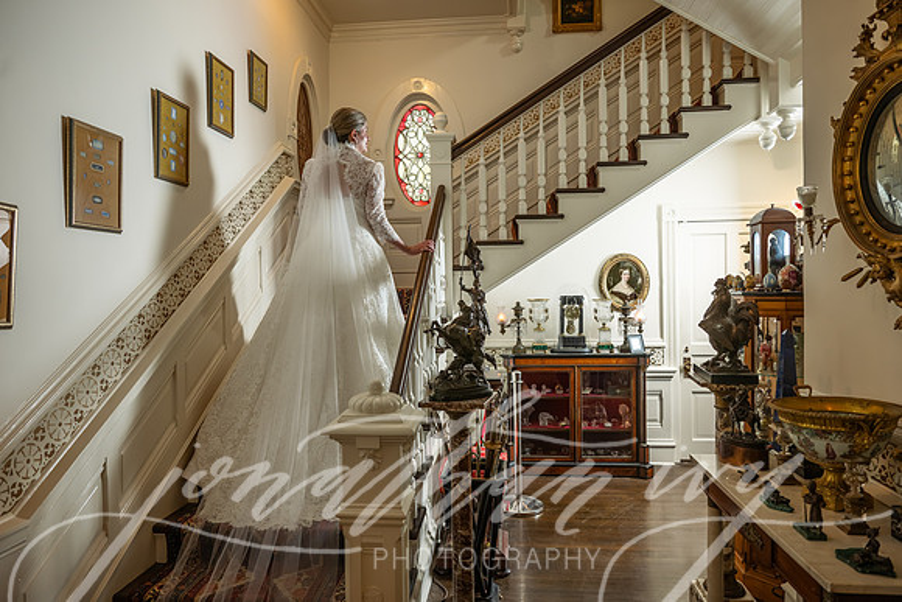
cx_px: 451
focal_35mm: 24
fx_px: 601
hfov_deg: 73.7
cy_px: 301
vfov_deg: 53.2
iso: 500
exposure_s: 1/160
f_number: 2.8
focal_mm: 24
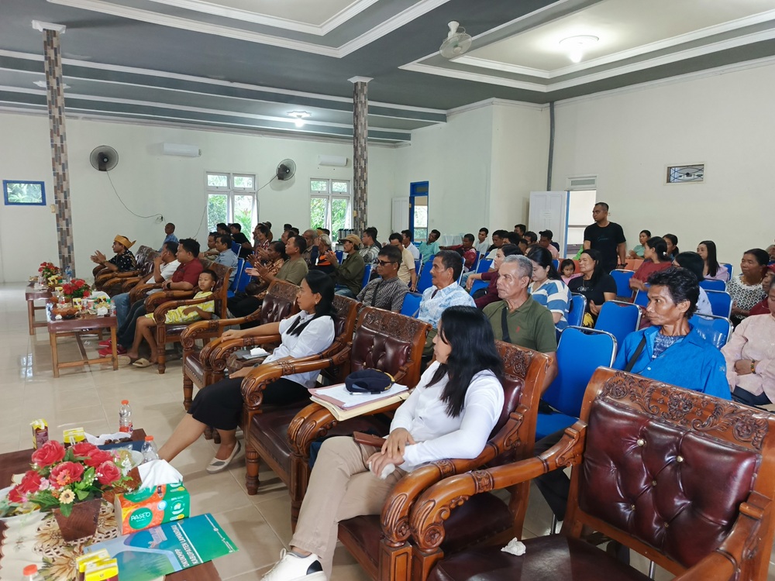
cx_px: 388
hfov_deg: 71.6
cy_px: 290
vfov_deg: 56.8
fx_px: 537
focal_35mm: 24
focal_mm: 5.25
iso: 1432
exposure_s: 1/50
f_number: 1.75
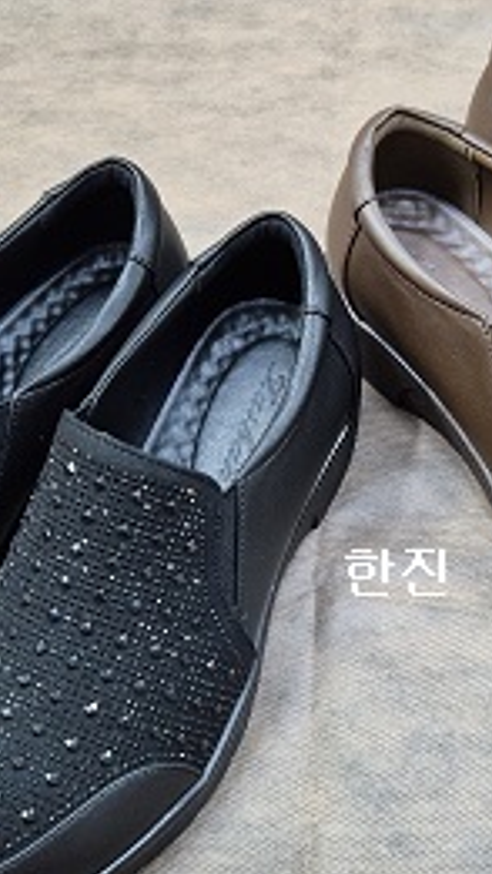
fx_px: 1066
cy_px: 516
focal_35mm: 46
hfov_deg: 25.9
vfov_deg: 44.4
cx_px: 318
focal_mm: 5.4
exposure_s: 1/120
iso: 640
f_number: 1.8
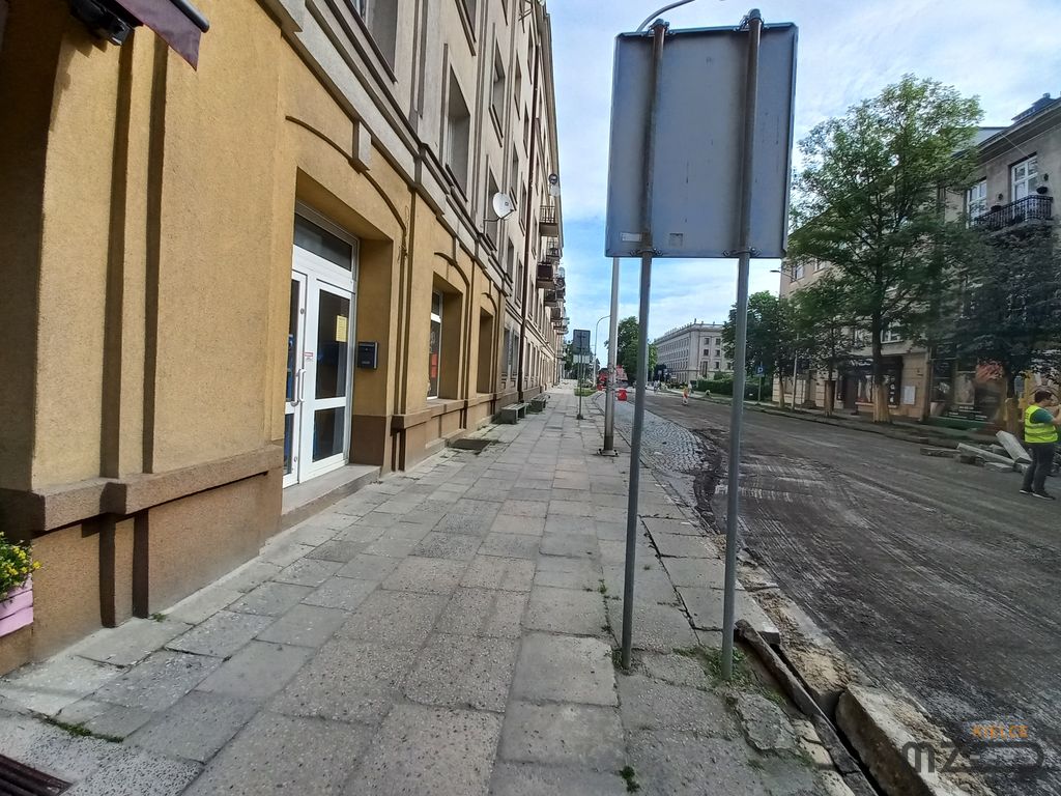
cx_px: 530
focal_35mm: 13
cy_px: 398
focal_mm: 1.42
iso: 40
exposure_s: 1/996
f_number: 2.2
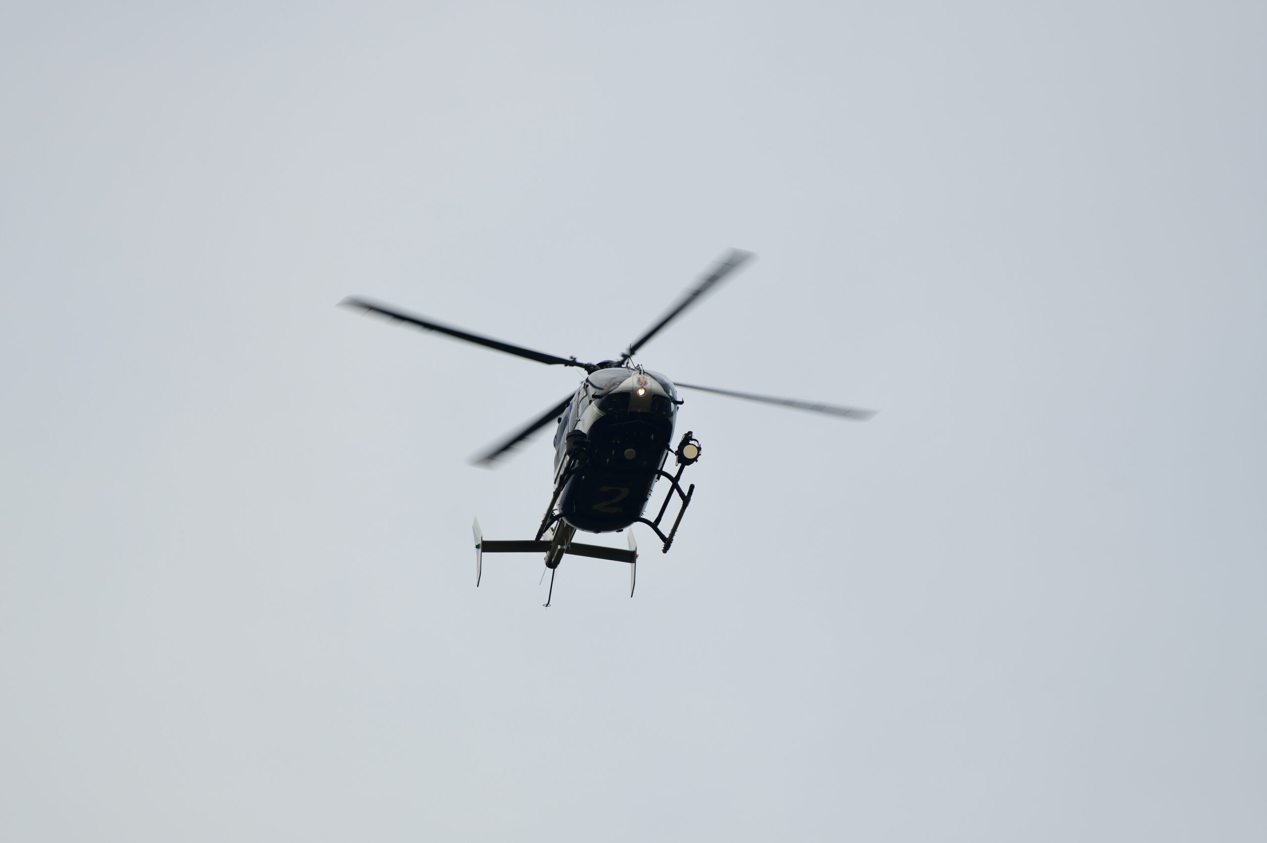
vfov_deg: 1.8
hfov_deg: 2.8
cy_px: 422
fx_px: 26381
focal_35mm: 750
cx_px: 634
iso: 100
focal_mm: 500
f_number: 6.3
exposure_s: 1/400
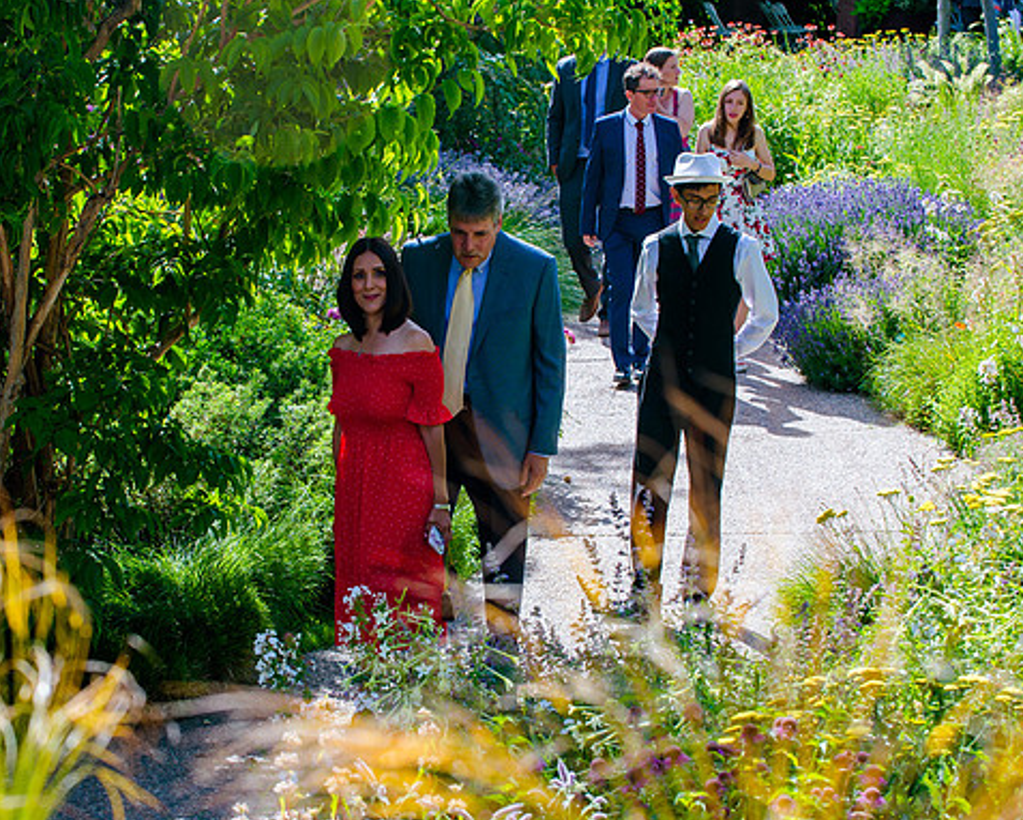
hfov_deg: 16.7
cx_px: 392
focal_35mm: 115
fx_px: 3483
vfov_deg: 13.4
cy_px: 450
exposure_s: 1/400
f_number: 8
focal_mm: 90
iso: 400
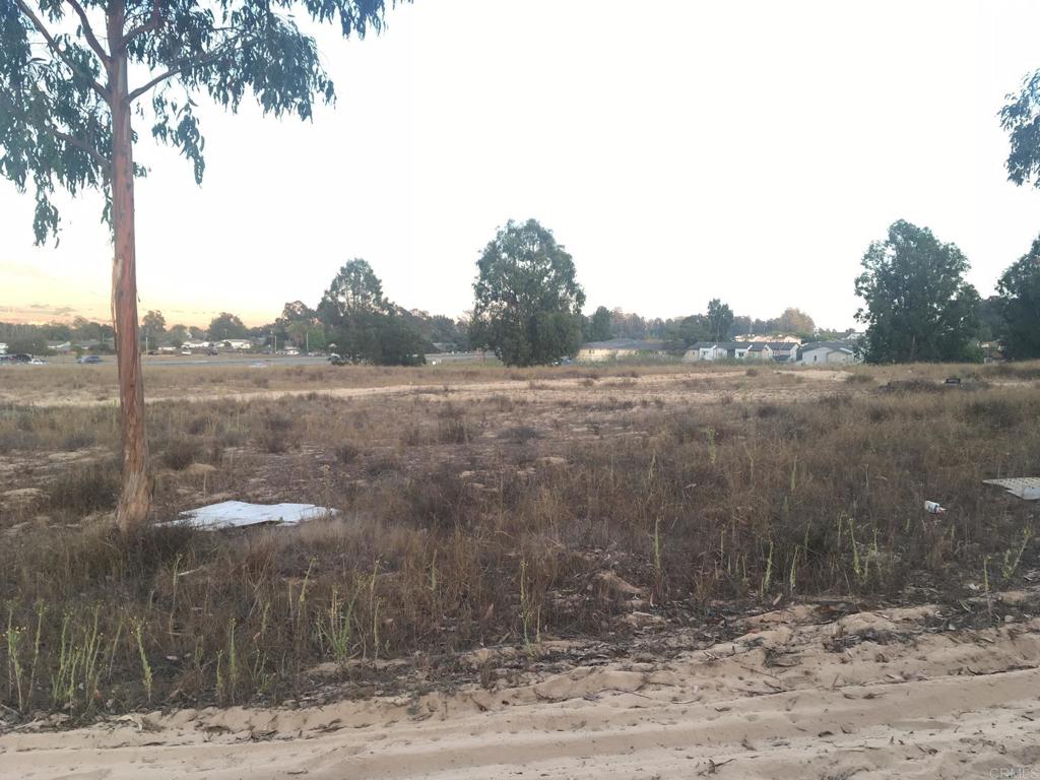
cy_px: 390
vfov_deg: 48.2
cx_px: 520
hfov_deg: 61.7
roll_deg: -0.9
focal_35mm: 29
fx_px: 871
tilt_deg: -3.8
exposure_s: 1/60
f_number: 2.2
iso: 25
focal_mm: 4.15
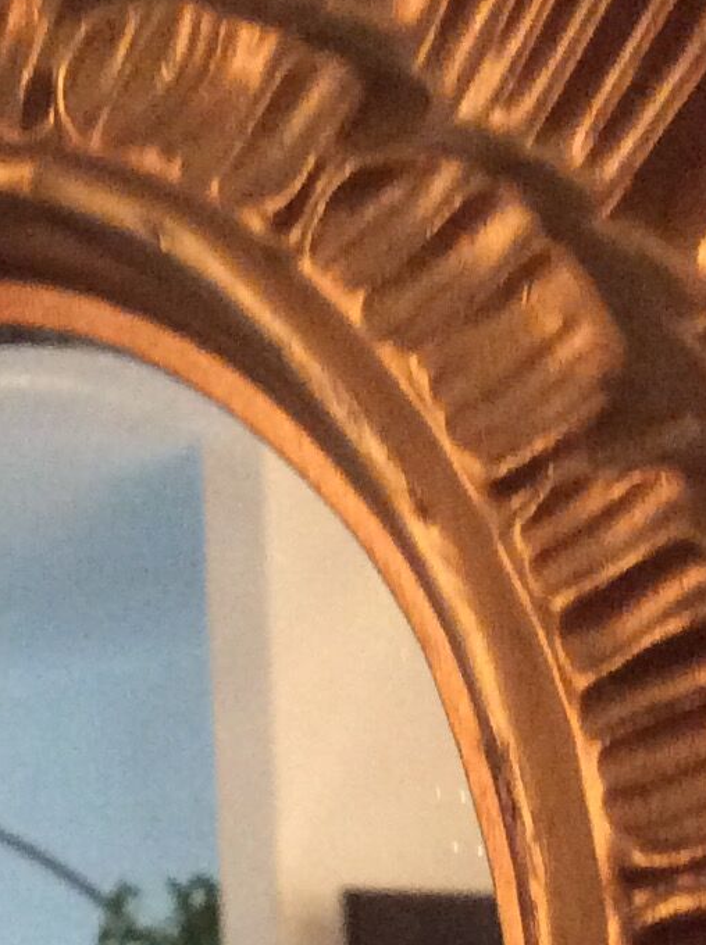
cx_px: 65
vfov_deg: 15.9
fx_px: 3326
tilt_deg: +5.7
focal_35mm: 122
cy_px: 880
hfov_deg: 12.0
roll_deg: -0.2
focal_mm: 3.3
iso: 320
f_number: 2.4
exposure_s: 1/20
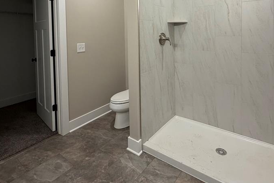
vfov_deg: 53.6
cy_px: 38
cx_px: 146
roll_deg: +1.0
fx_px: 167
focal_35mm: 22
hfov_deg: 78.5
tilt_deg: -1.2
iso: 250
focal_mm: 2.22
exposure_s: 1/120
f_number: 2.2
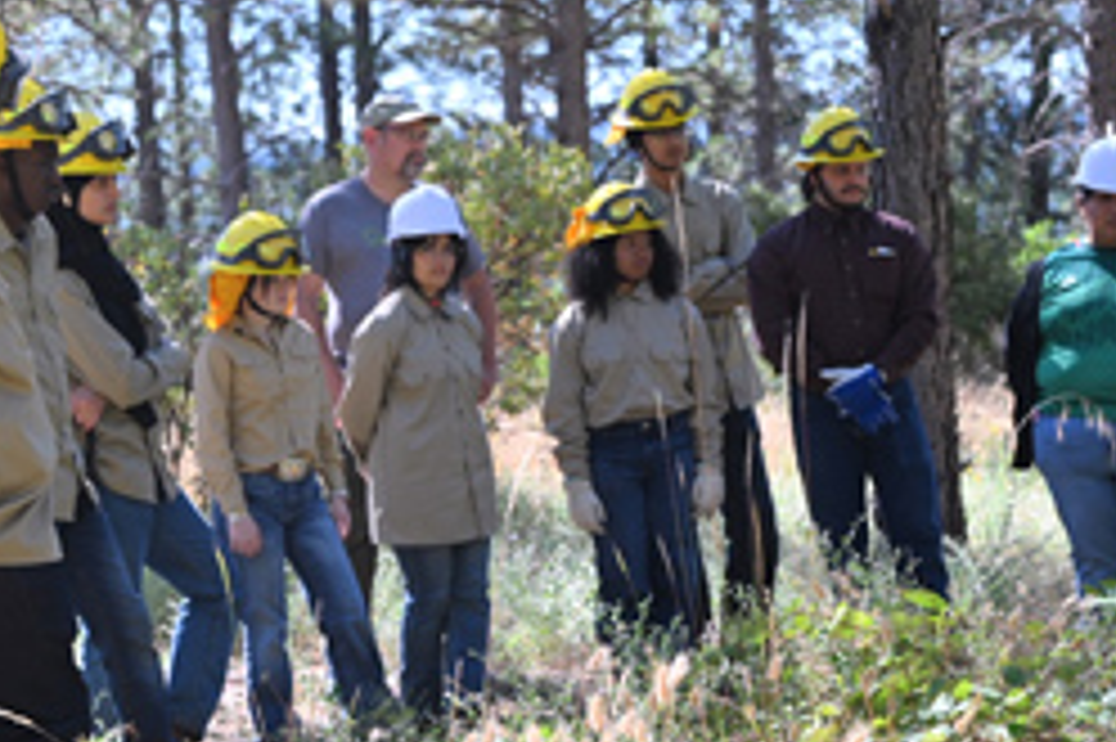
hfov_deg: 16.3
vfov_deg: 10.9
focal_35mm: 126
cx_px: 608
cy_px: 510
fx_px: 3903
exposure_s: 1/250
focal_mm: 78
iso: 180
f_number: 5.6
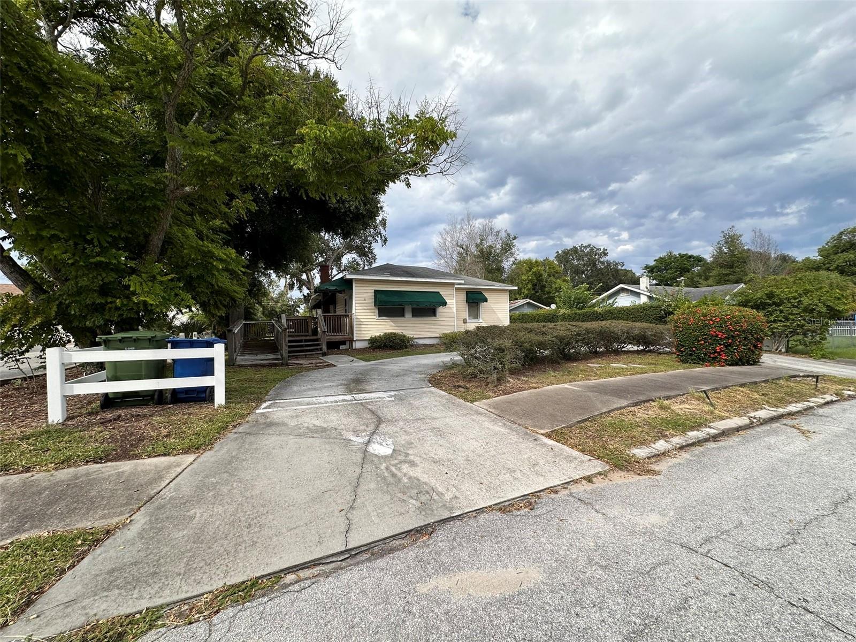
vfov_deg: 85.7
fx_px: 346
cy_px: 321
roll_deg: +2.7
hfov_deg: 102.1
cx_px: 428
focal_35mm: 14
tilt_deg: +0.7
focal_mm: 2.22
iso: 50
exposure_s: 1/1289
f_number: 2.2
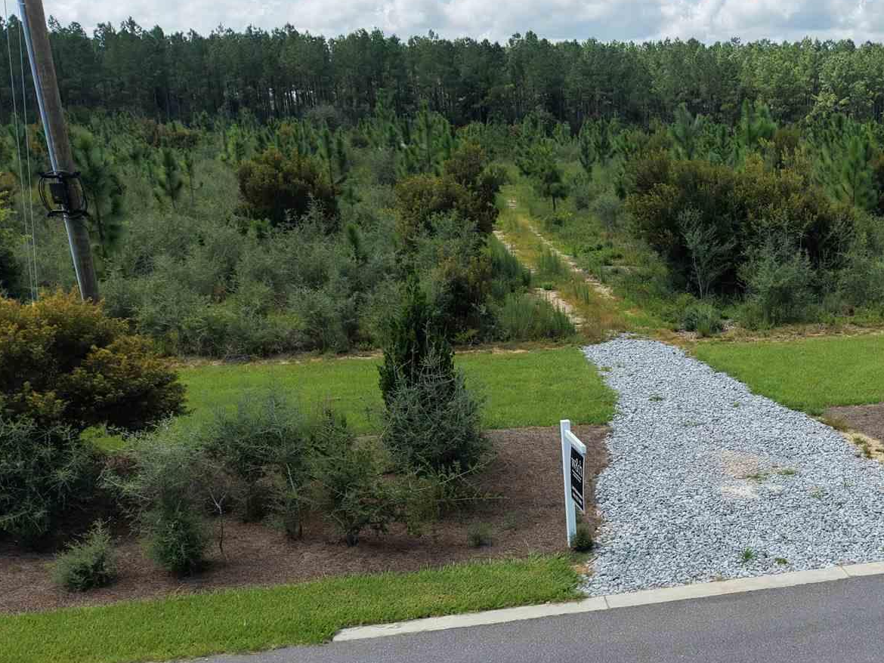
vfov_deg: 33.8
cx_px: 758
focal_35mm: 42
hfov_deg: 41.9
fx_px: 1073
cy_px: 474
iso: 400
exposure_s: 1/6000
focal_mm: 8.67
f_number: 1.8
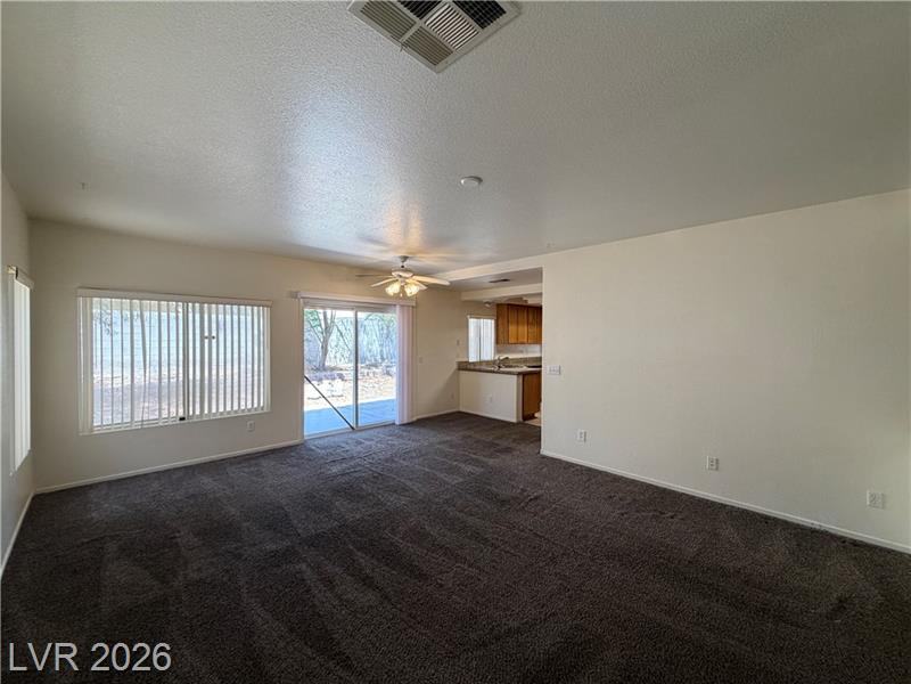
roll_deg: +0.4
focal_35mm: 14
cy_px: 342
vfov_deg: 85.7
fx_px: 368
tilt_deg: -0.2
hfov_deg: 102.1
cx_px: 456
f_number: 2.2
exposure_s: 1/120
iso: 125
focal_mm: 2.22
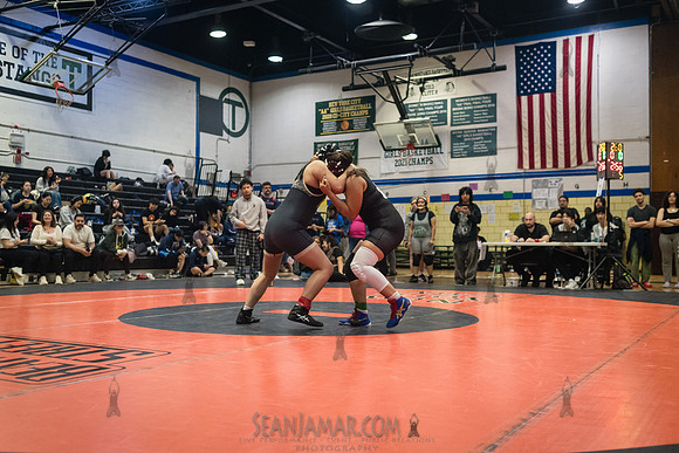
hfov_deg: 52.0
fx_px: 697
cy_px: 226
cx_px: 340
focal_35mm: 37
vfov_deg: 36.0
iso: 5000
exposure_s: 1/500
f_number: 3.2
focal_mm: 35
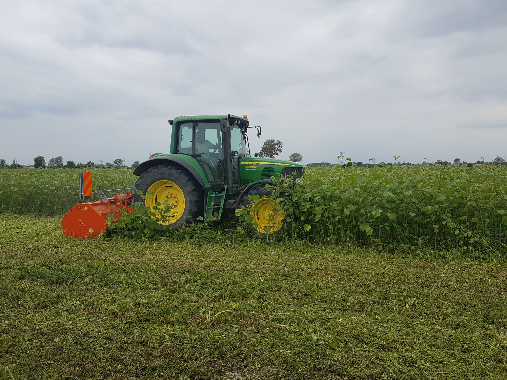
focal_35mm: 26
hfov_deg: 67.3
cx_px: 254
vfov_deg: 53.1
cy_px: 190
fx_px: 381
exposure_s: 1/1184
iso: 40
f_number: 1.7
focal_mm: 4.2
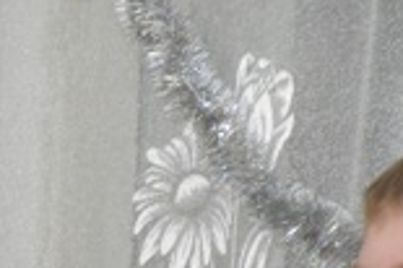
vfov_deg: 2.2
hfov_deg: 3.4
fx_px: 6821
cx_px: -476
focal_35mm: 610
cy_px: 501
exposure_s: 1/60
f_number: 5.3
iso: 1100
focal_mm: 90
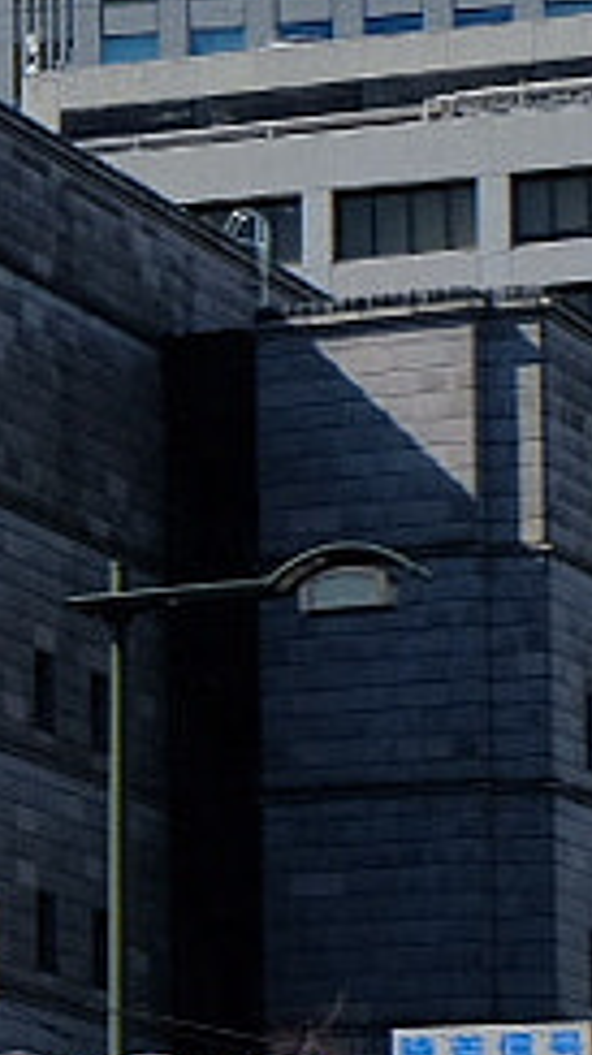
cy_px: 897
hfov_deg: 5.0
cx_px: -1746
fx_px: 6148
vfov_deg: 9.8
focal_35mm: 220
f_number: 6.4
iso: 400
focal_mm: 21.1
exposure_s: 1/420
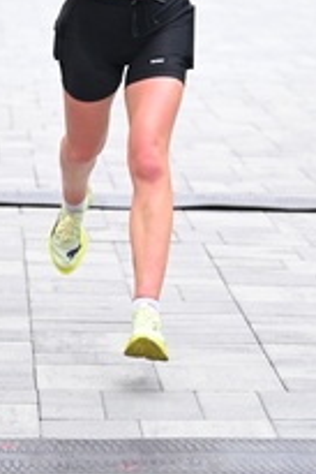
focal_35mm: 188
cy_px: 49
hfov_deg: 7.3
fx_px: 2471
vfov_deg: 10.9
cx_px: 112
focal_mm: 70
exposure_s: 1/800
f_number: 2.8
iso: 1600
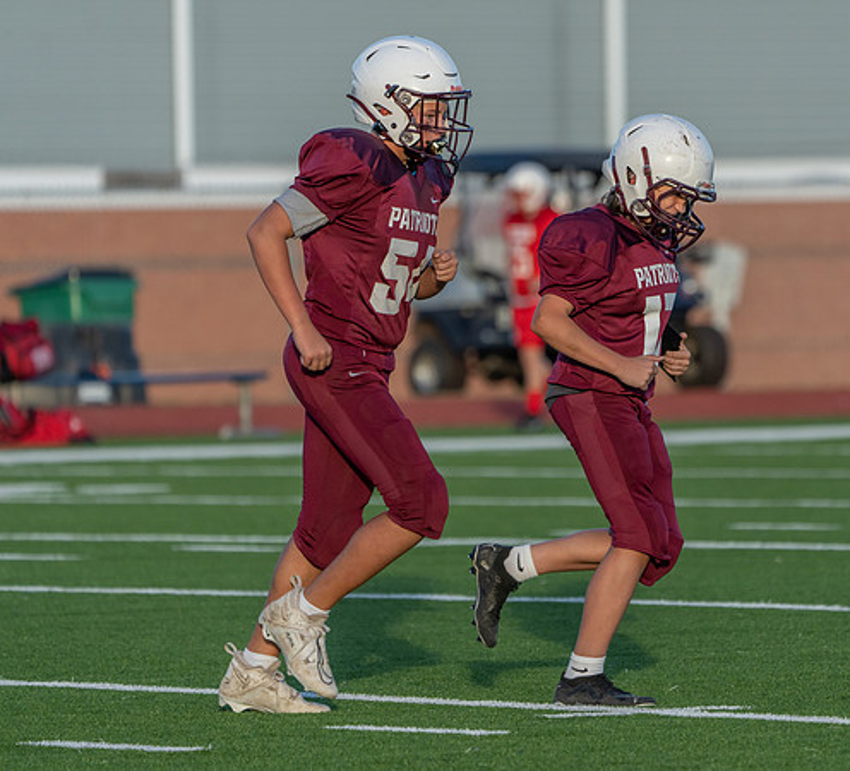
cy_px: 385
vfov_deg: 4.0
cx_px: 578
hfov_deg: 4.4
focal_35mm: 418
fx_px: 11085
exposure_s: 1/1250
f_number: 5.6
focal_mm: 333
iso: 640
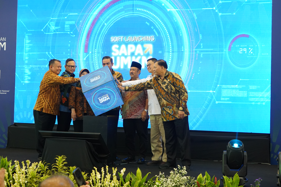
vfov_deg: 25.1
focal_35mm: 54
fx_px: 421
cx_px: 135
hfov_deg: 36.9
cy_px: 90
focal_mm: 50
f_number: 6.3
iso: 5000
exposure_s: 1/160
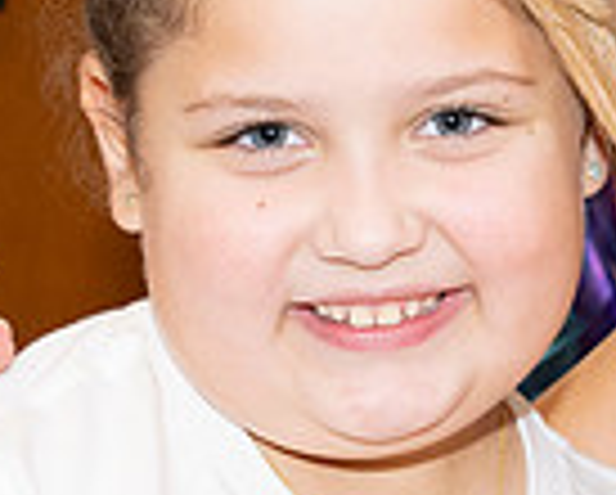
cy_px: 517
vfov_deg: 5.0
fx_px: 5623
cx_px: 1008
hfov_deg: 6.2
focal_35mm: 308
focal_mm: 42
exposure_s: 1/100
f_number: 5
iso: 400
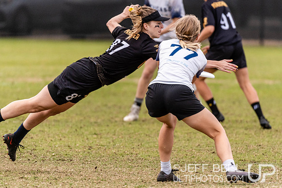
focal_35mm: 695
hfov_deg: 3.0
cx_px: 163
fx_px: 5442
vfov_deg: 2.0
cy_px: 97
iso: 1000
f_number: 4
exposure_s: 1/1000
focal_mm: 400
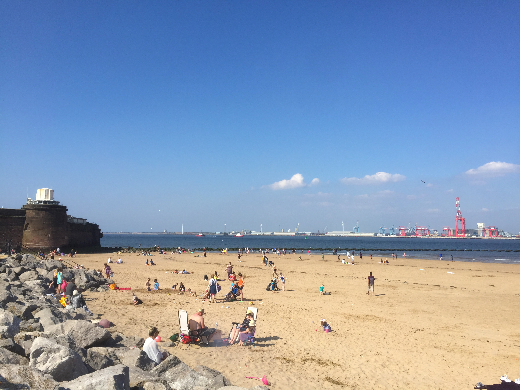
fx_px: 436
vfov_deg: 48.2
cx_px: 260
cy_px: 195
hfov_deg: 61.7
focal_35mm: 29
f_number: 2.2
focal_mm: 4.15
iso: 32
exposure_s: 1/2639
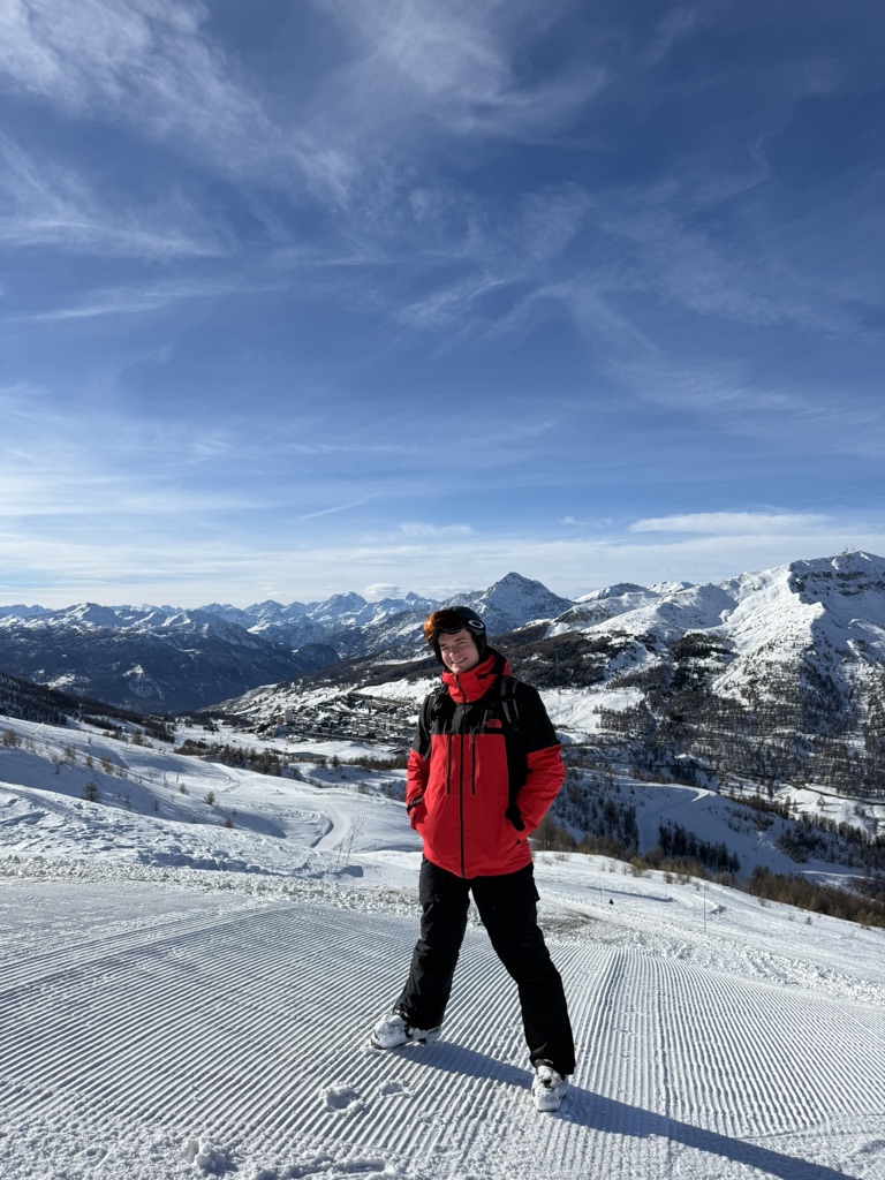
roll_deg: -0.8
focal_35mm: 24
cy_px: 590
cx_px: 442
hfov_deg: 56.8
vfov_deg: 71.6
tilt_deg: +2.7
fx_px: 818
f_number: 1.78
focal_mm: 6.76
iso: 80
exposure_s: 1/10309
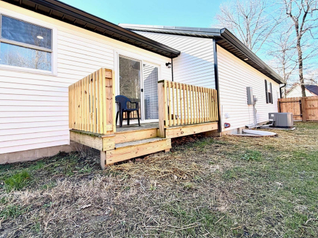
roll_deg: +2.5
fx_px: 156
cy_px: 105
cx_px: 155
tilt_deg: +2.8
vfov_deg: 74.5
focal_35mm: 17
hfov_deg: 91.0
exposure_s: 1/502
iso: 50
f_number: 2.2
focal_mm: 2.22
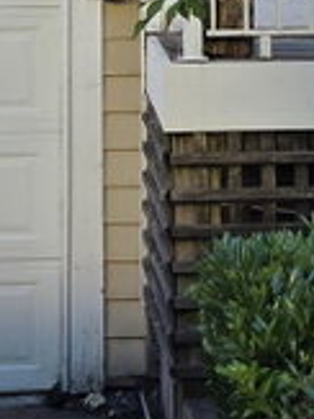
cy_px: -227
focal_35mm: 151
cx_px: 180
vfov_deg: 12.4
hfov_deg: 9.8
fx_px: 1829
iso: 25
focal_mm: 5.4
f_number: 1.8
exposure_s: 1/447
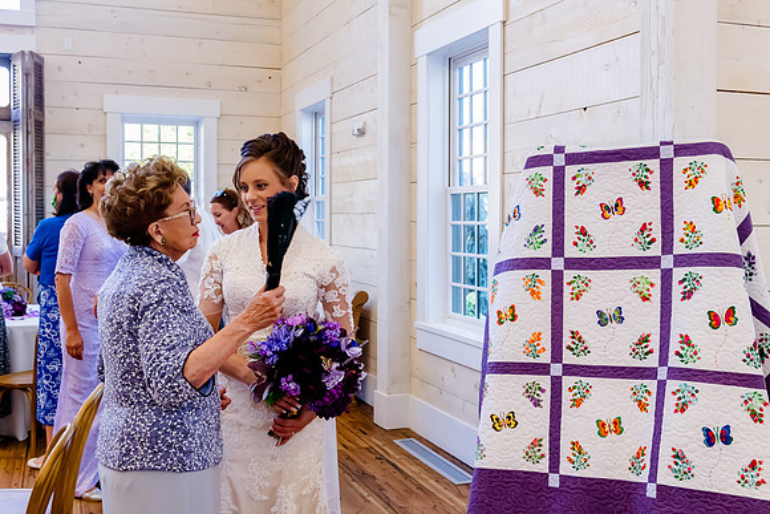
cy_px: 241
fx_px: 825
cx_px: 359
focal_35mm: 39
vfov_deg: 34.6
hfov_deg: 50.0
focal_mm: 36
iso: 2500
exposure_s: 1/200
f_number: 6.3
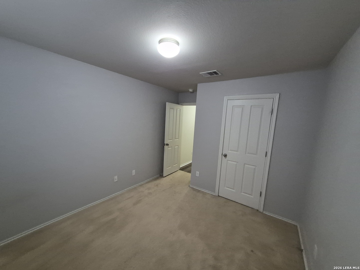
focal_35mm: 13
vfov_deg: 89.9
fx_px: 135
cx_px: 180
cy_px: 135
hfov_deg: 106.2
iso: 800
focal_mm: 1.74
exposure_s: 1/60
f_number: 2.2
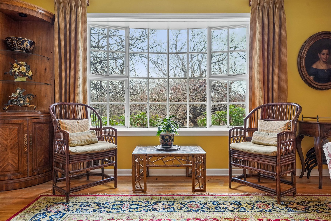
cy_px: 110
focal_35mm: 24
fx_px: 221
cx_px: 166
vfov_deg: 53.1
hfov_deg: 73.7
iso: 400
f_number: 7.1
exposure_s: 1/40
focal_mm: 24
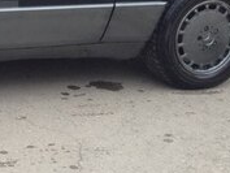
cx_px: -114
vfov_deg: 11.9
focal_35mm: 123
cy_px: -11
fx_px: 818
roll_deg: -2.0
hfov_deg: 14.9
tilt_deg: -10.4
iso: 50
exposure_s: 1/141
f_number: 2.4
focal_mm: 4.12
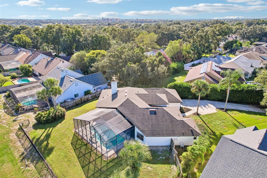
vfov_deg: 57.2
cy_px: 89
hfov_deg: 78.6
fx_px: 163
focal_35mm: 22
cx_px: 134
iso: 100
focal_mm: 8.4
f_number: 2.8
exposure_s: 1/1250
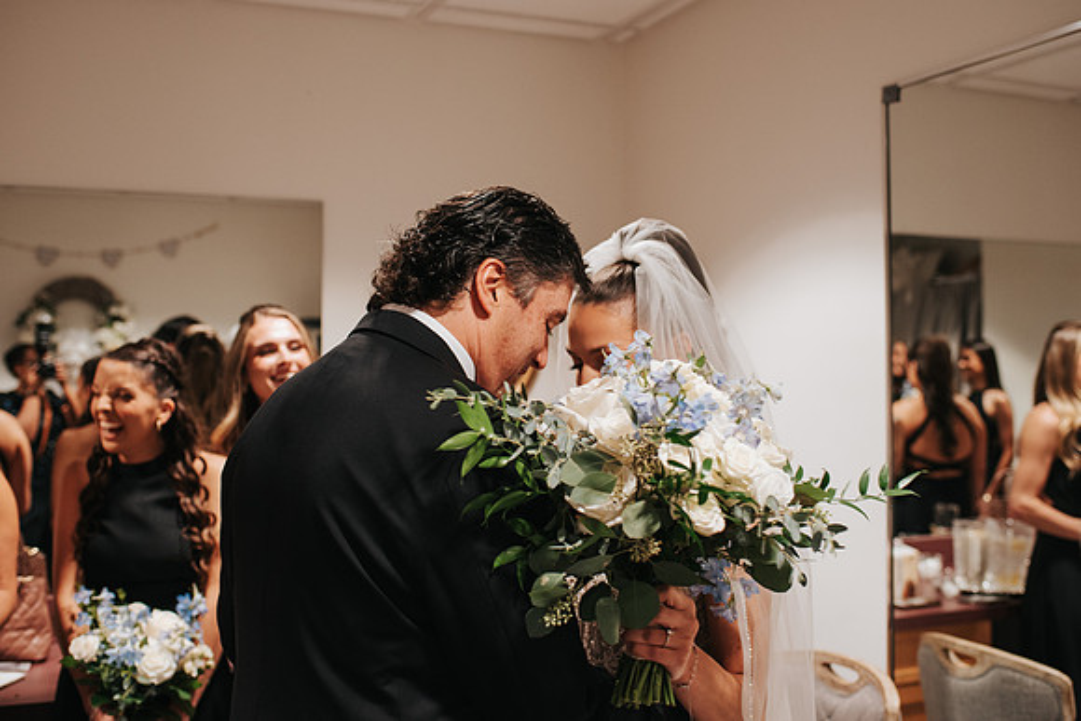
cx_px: 540
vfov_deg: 33.6
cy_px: 312
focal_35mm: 40
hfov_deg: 48.8
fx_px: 1191
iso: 1000
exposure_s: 1/125
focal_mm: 35
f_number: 2.8
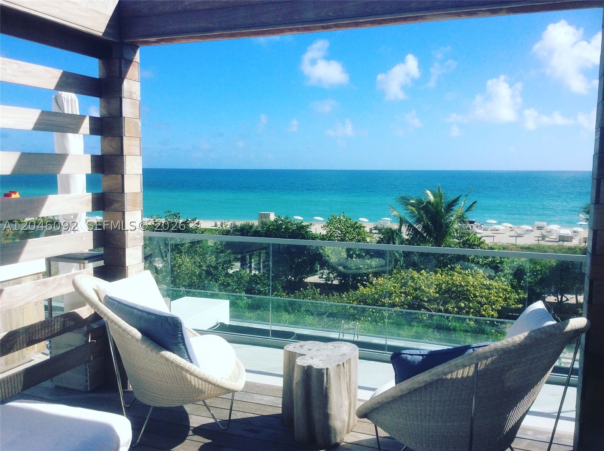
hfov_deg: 56.9
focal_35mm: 32
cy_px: 226
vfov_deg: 44.0
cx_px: 302
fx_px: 557
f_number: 2.4
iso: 32
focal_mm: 3.3
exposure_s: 1/1908
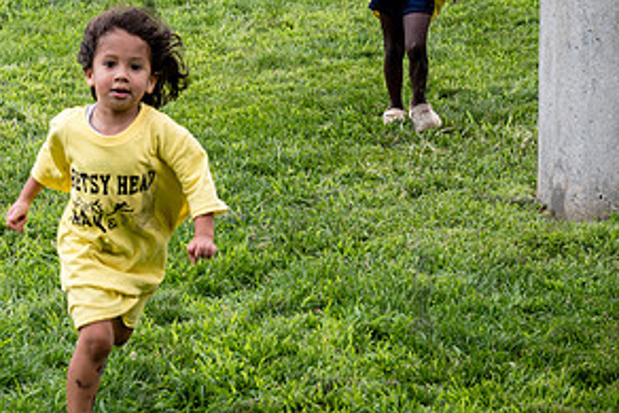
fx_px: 2374
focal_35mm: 138
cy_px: 147
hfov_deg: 14.8
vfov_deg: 9.9
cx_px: 178
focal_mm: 47
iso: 100
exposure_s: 1/250
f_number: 5
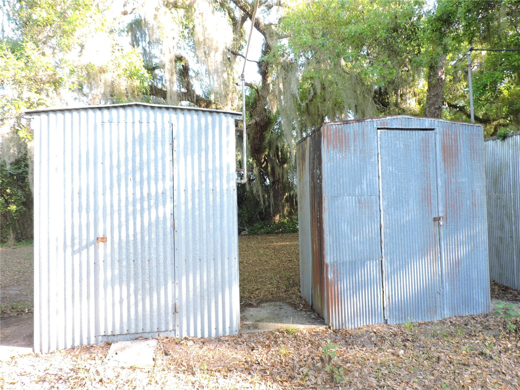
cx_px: 260
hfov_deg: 71.6
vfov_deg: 56.8
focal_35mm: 24
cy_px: 195
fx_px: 361
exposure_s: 1/50
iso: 100
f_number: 3
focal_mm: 4.3
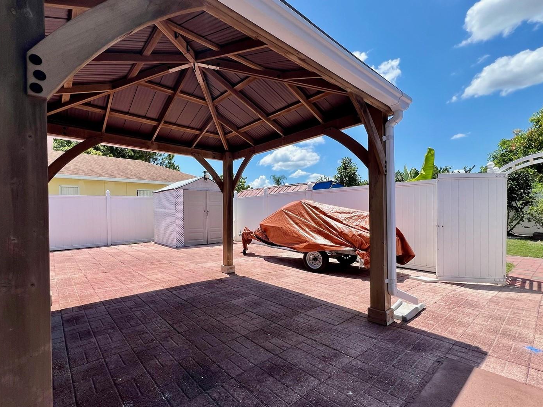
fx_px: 235
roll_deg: +0.6
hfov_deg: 97.9
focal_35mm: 15
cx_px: 247
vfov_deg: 81.6
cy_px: 216
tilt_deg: -0.2
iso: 32
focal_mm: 1.57
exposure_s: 1/1449
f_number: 1.8
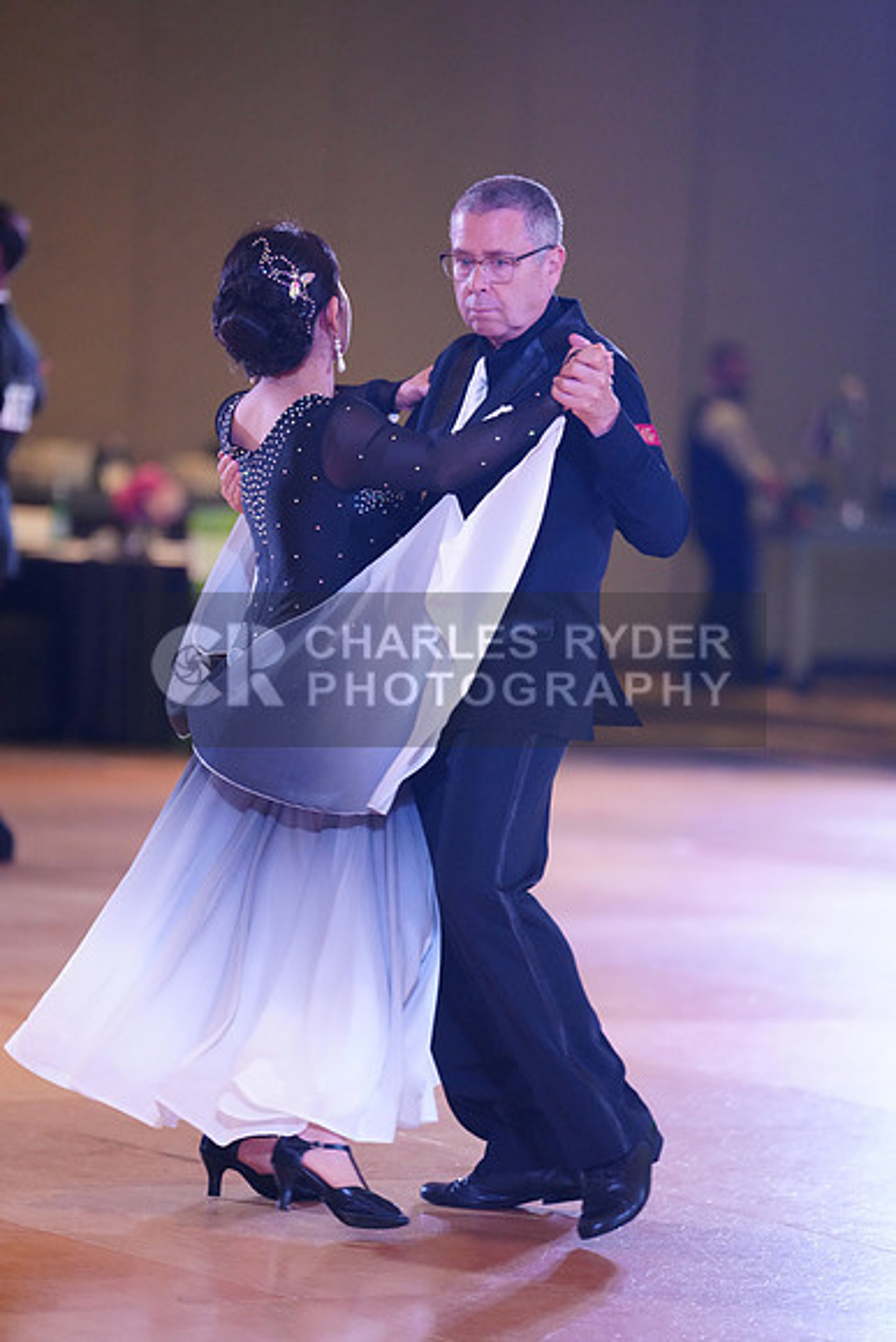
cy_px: 671
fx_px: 6529
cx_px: 448
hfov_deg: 7.9
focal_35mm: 175
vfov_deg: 11.7
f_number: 2.8
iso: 5000
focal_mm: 175
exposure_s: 1/400
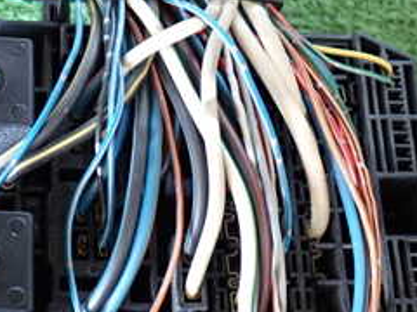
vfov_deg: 15.6
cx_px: 167
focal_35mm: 95
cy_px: 175
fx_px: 1144
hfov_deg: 20.6
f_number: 2.7
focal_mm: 6.83
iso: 500
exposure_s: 1/40
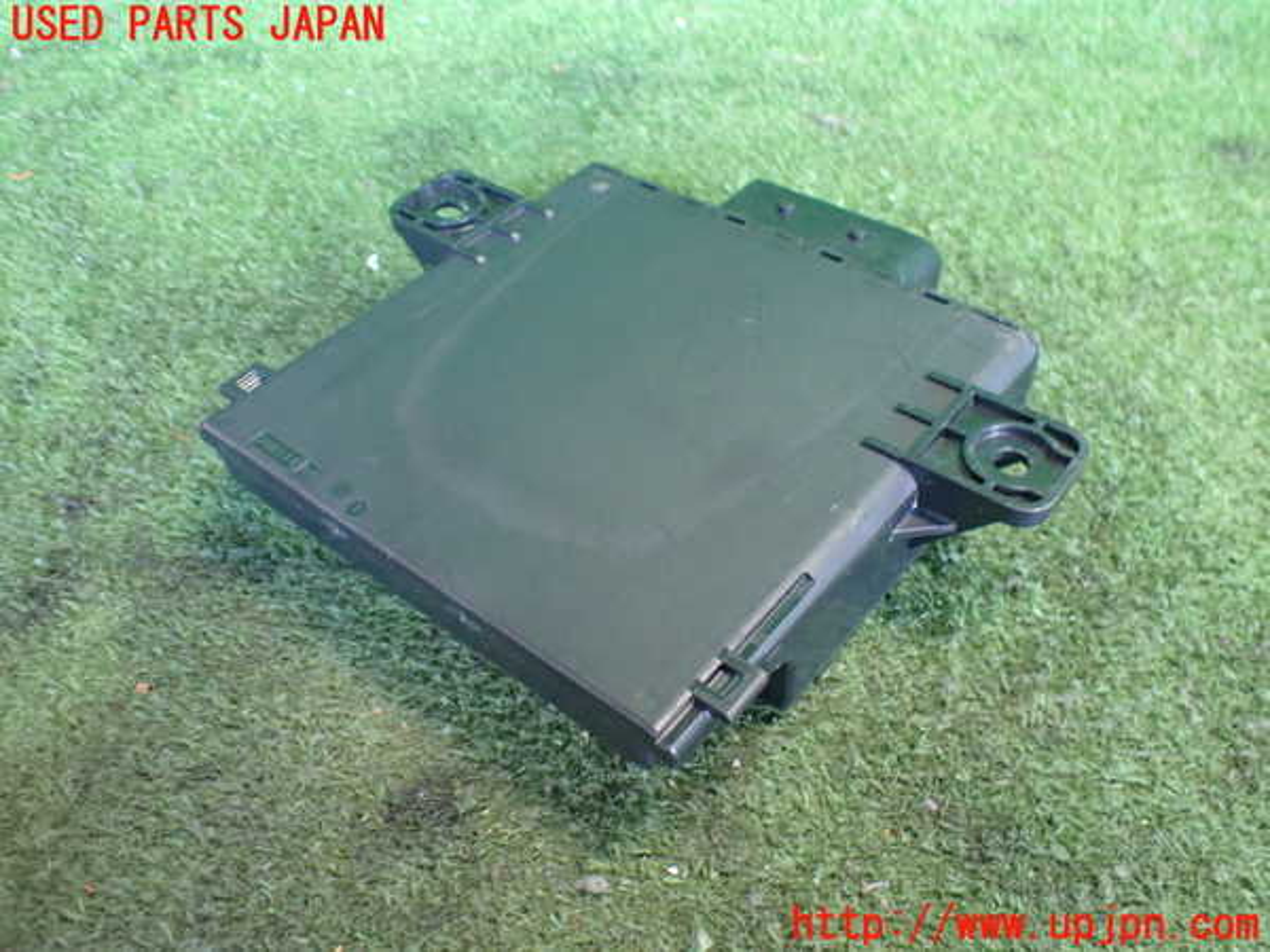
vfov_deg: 46.8
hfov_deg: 60.0
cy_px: 476
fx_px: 1101
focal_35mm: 30
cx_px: 635
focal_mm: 5.4
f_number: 2.3
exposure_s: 1/40
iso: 800
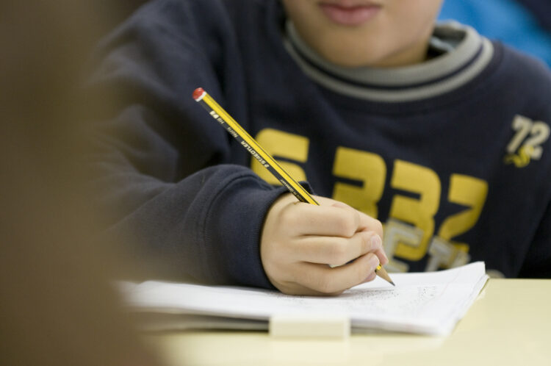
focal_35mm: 188
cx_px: 276
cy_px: 183
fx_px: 2866
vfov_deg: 7.3
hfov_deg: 11.0
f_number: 3.2
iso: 400
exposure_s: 1/100
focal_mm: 125
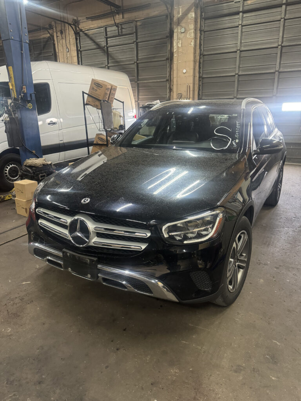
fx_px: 278
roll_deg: +1.7
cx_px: 150
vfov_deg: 71.6
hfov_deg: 56.8
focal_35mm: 24
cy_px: 200
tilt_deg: -18.3
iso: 640
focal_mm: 6.76
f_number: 1.78
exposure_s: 1/40
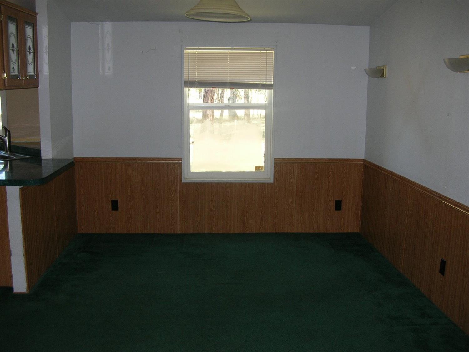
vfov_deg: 39.7
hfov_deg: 51.4
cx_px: 234
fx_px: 488
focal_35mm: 36
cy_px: 176
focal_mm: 6
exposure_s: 1/30
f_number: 2.7
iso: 50
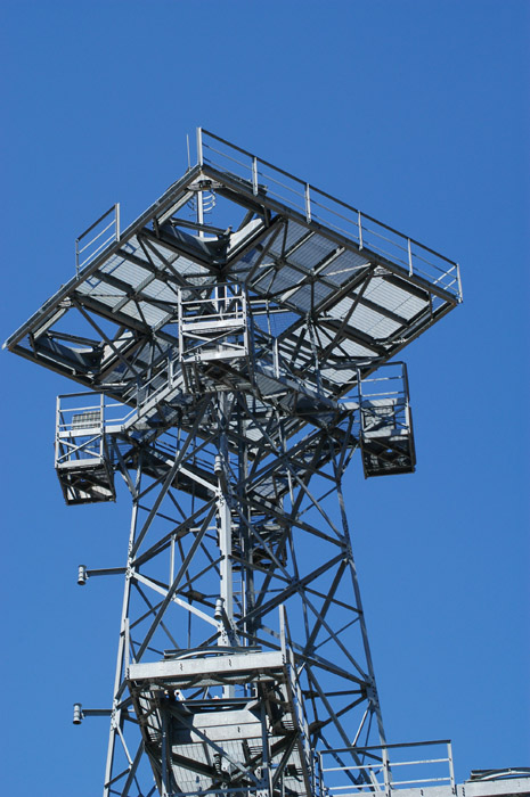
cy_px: 398
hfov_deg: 13.0
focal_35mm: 105
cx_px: 265
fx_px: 2324
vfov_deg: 19.5
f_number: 9
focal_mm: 70
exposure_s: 1/320
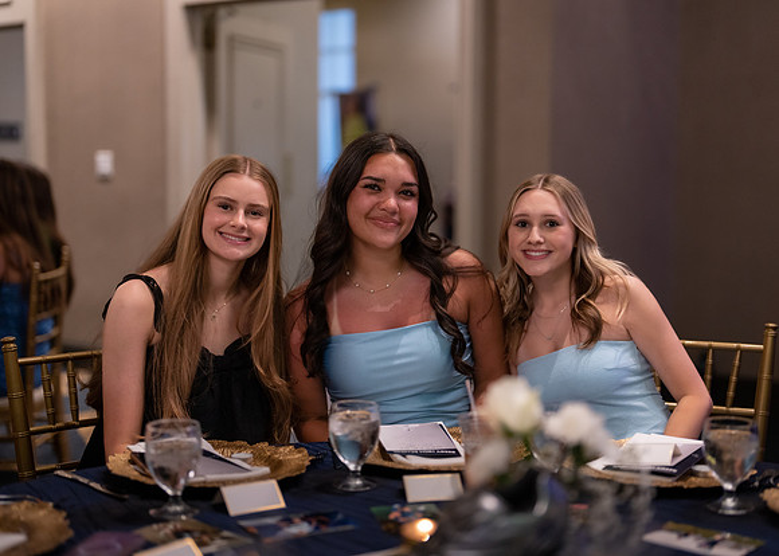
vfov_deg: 26.4
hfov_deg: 36.4
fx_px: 1184
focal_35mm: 54
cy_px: 278
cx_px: 418
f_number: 1.2
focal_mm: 50
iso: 1000
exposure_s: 1/400
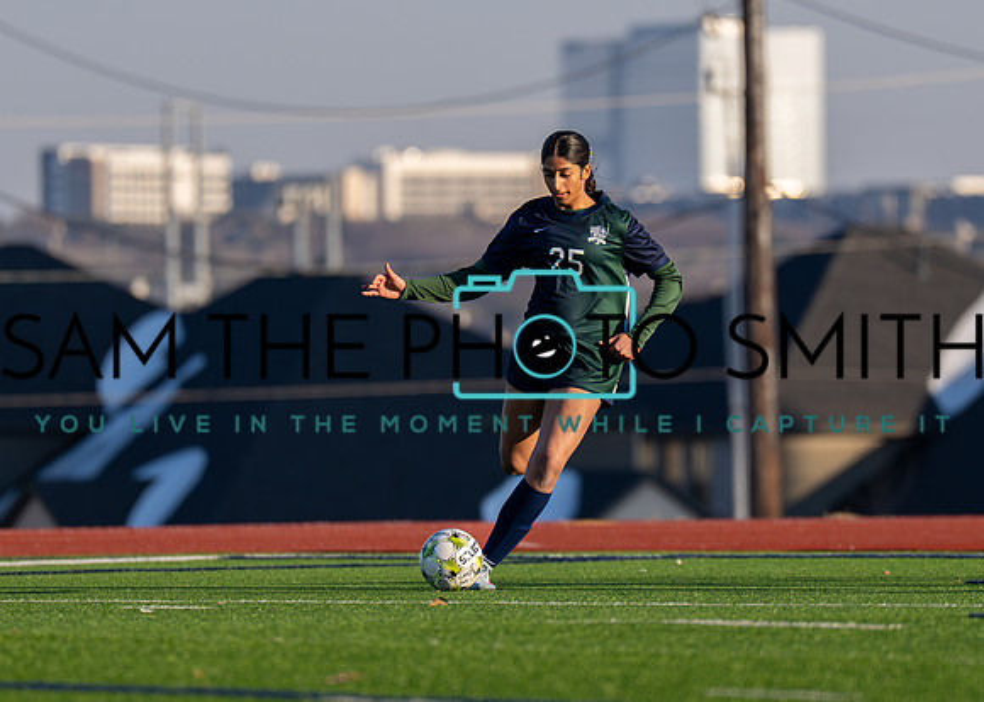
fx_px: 14105
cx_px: 607
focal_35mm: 505
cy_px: 363
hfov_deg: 4.0
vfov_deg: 2.9
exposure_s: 1/2500
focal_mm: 200
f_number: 2.8
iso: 200
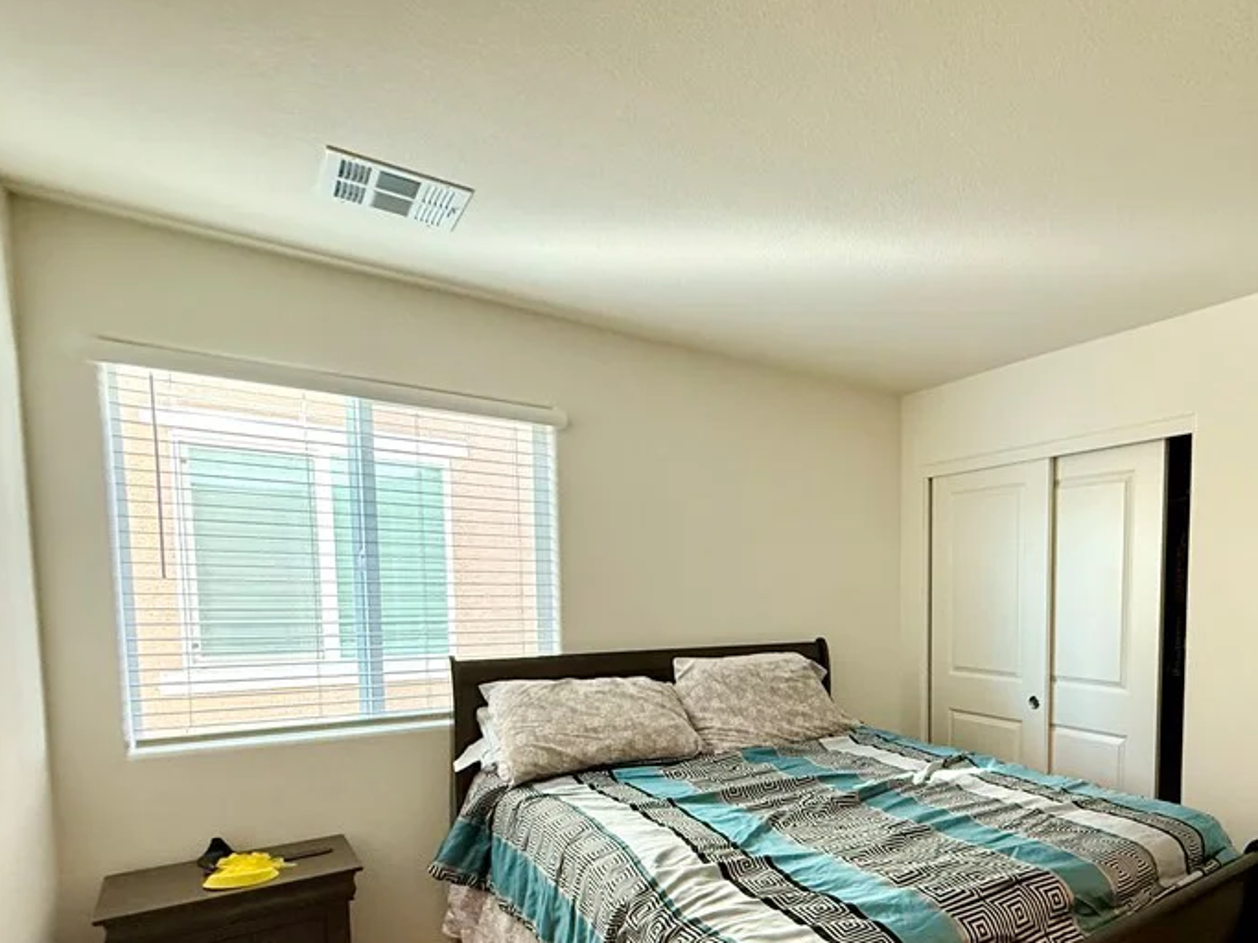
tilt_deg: -3.7
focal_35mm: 21
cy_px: 646
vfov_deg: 61.5
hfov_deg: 74.2
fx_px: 763
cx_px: 919
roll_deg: -0.3
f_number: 2.2
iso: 400
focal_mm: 2.22
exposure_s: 1/60
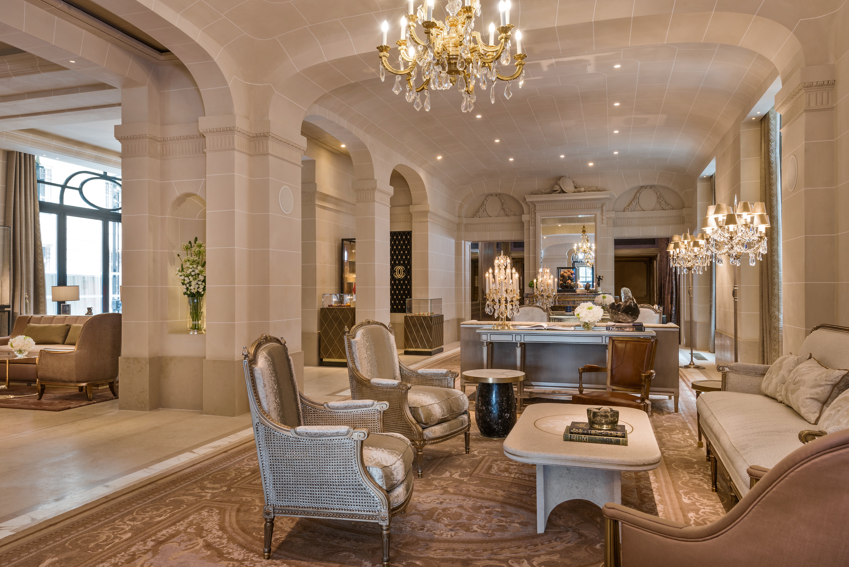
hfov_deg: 69.4
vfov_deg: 49.6
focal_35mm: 26
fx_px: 613
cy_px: 284
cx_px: 424
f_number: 13
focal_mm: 26
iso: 100
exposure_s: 1.3
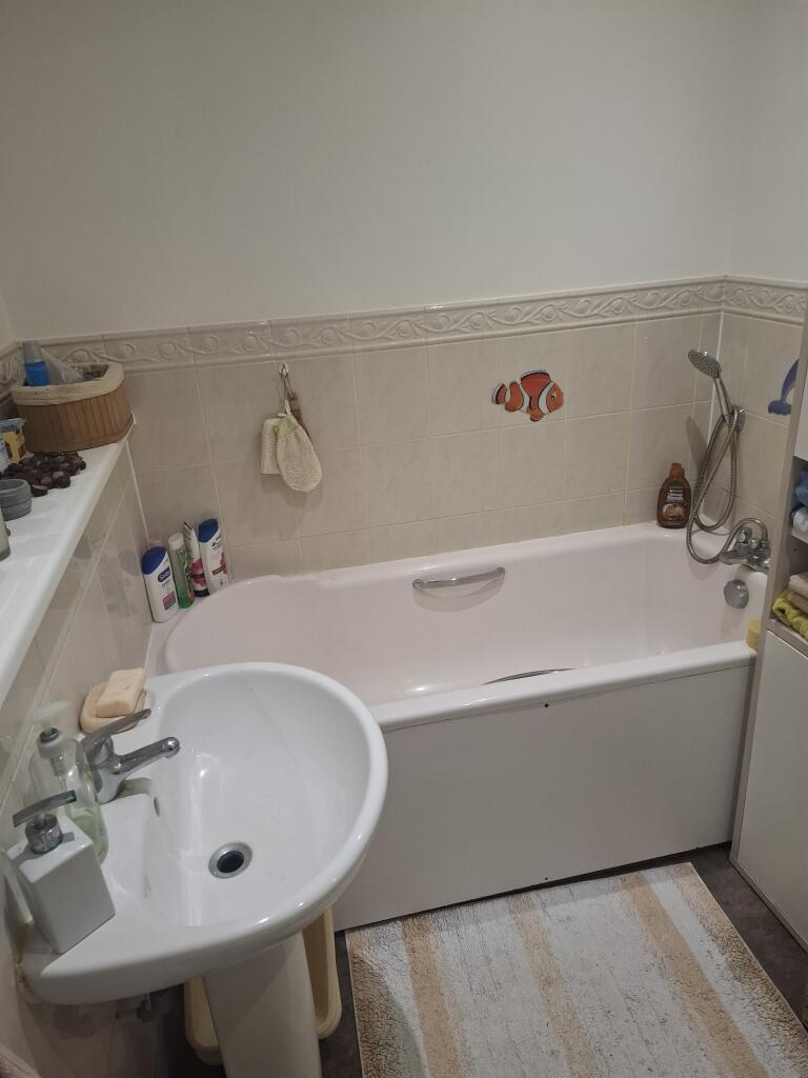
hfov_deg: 58.9
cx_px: 404
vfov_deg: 73.9
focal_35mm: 23
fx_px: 716
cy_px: 539
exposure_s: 1/100
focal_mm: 5.54
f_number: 1.8
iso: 250
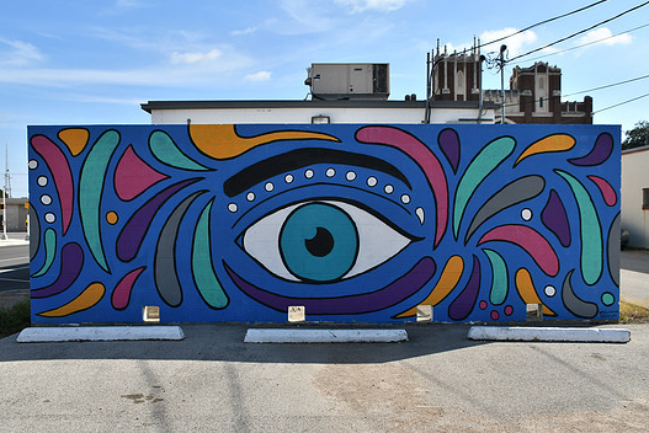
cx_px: 342
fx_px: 595
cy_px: 217
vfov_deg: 40.0
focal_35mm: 33
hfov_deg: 57.2
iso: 100
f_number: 9
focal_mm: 20
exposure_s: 1/320
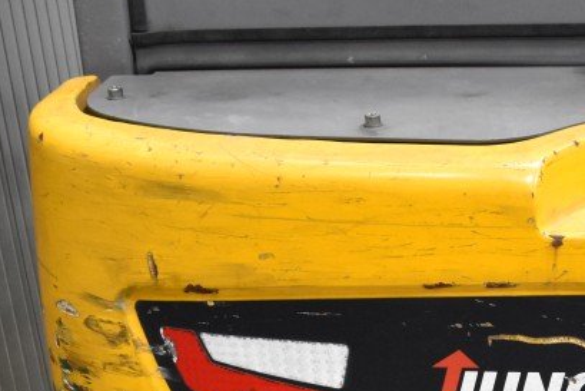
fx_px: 1430
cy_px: 539
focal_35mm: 88
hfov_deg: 21.7
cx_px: 665
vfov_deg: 14.7
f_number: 5
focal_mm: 20
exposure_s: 1/30
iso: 1600
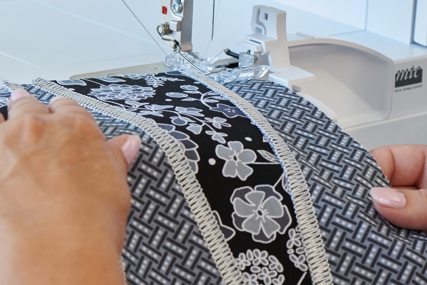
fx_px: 1756
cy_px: 92
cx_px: 205
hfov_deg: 13.9
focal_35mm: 148
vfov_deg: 9.3
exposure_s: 1/6
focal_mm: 105
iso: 800
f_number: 11
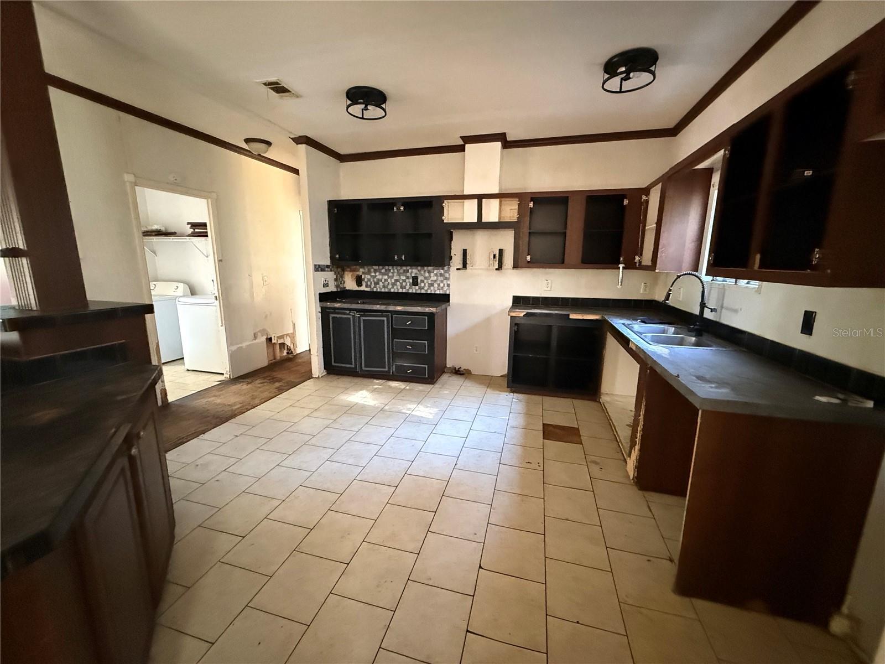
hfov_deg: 102.1
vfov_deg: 85.7
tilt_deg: -11.6
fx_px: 358
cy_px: 332
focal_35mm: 14
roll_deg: +1.2
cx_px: 442
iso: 1250
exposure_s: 1/60
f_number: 2.2
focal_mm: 2.22
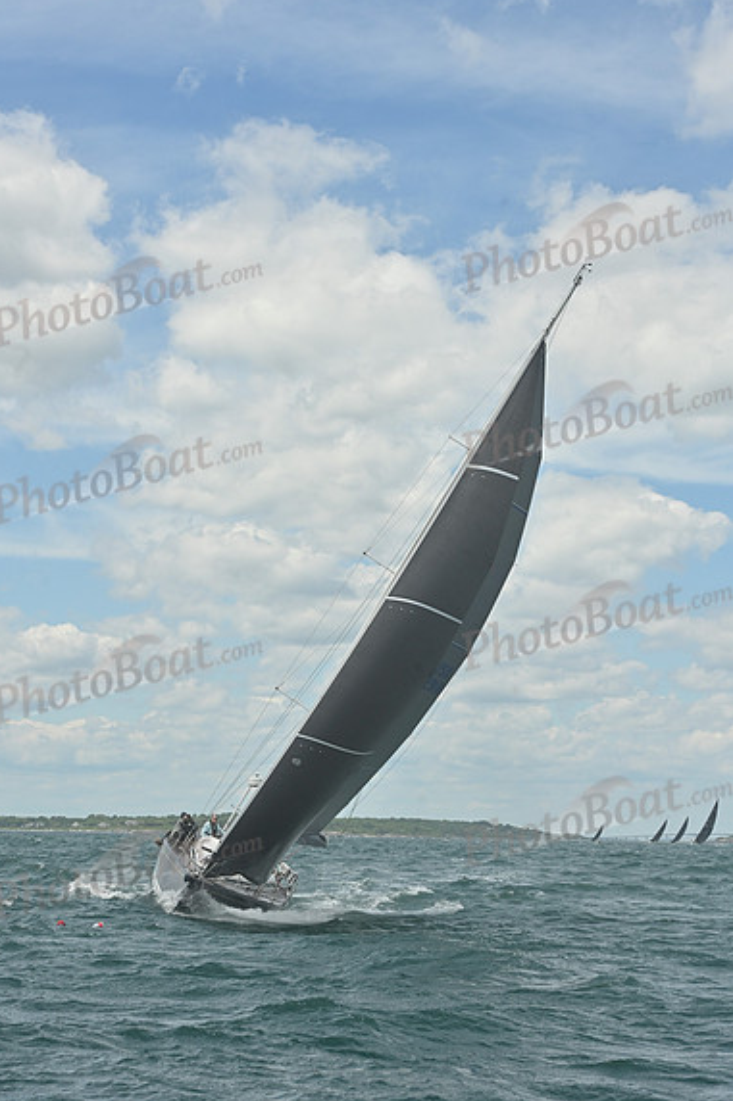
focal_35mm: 71
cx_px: 363
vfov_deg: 28.5
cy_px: 549
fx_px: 2170
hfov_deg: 19.2
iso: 320
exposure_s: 1/1250
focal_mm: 70
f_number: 10
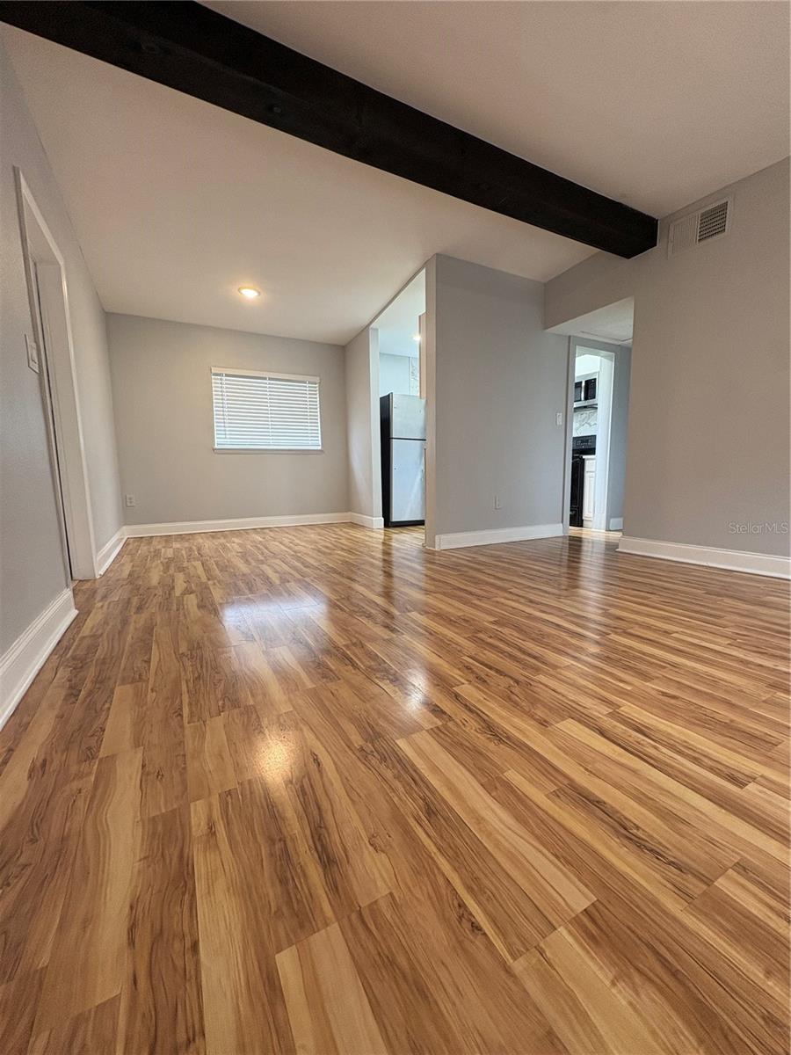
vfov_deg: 102.1
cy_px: 528
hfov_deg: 85.7
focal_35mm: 14
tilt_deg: -6.4
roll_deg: +0.1
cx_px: 396
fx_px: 427
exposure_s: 1/60
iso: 125
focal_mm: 2.22
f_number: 2.2
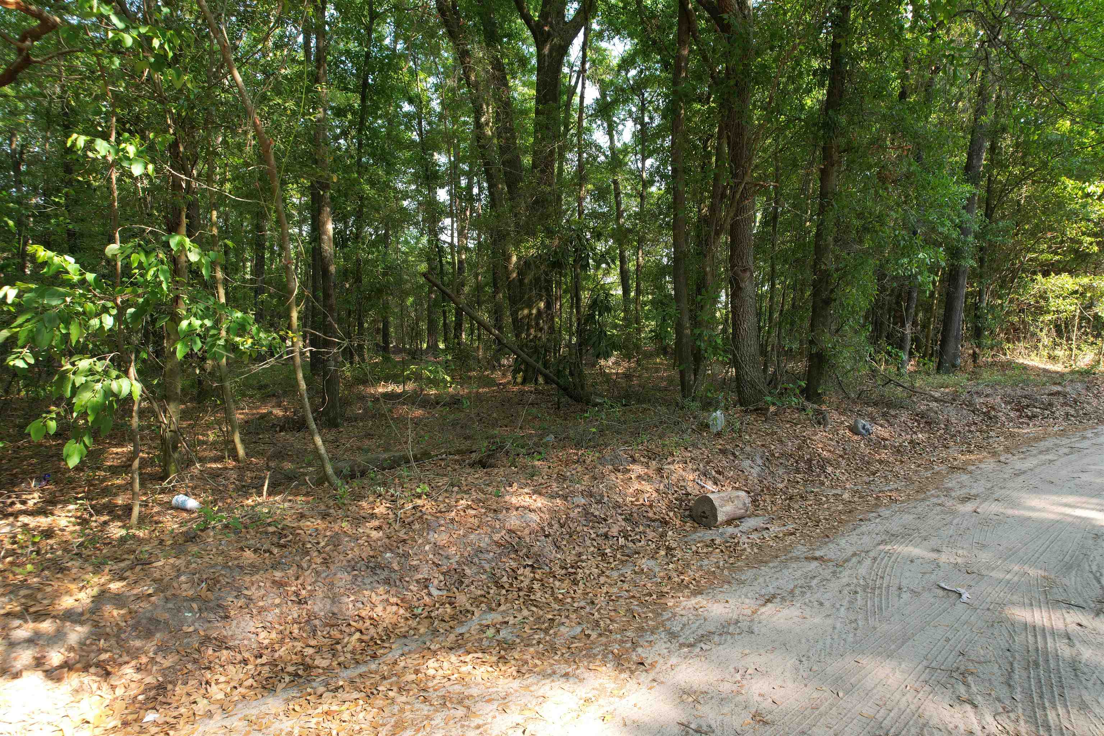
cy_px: 368
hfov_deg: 78.6
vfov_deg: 57.2
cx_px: 552
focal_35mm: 22
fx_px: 675
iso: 100
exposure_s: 1/125
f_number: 2.8
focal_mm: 8.38
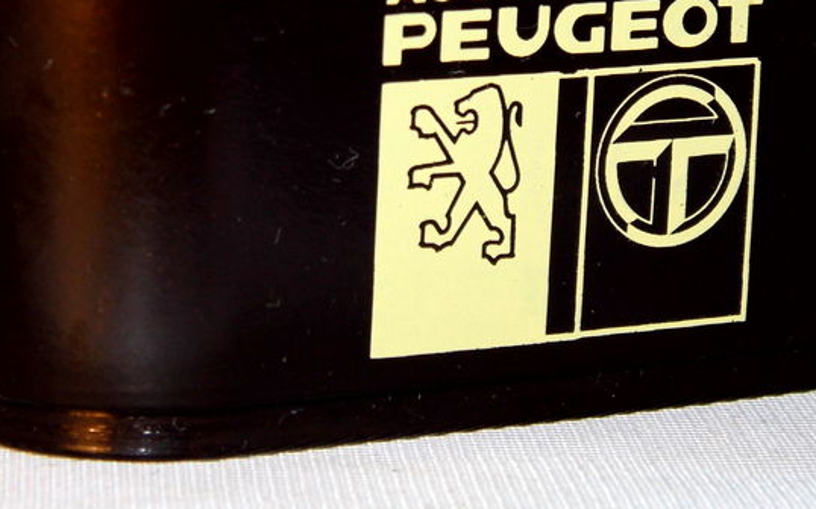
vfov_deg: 6.3
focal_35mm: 209
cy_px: 68
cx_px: 367
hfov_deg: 10.0
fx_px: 4647
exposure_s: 1/60
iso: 100
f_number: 4.5
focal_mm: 19
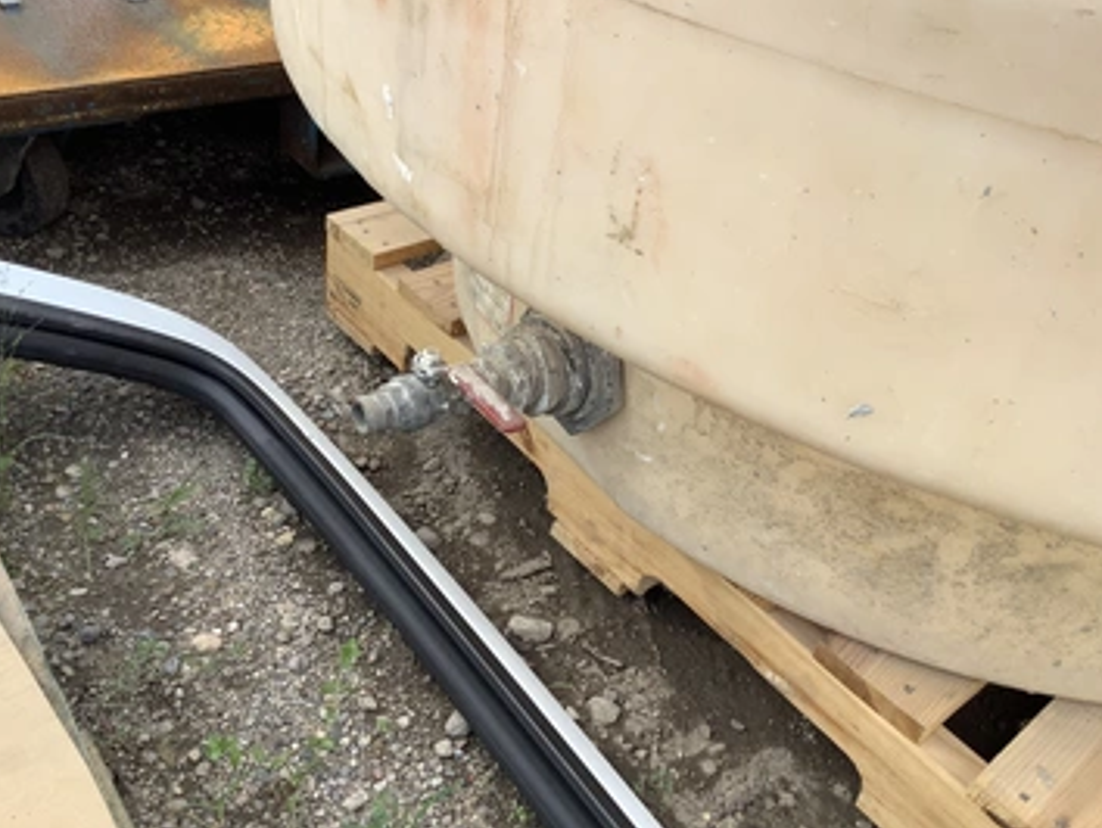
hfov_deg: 52.6
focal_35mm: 35
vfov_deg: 40.7
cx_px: 573
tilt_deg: -33.2
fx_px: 1115
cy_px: 364
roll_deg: -9.2
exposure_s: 1/438
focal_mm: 3.3
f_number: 2.4
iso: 25
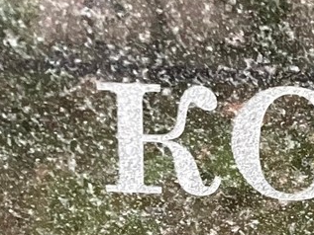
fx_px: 1071
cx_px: 662
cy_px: 372
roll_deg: -2.8
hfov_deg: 13.7
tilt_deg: -38.1
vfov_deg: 11.9
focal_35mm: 118
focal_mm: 4.2
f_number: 1.6
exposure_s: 1/60
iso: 200
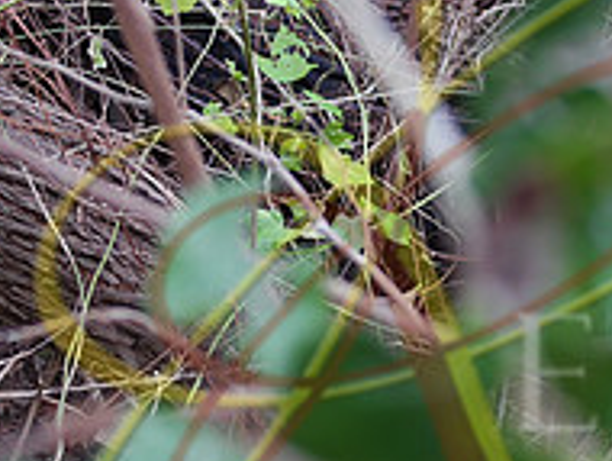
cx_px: 654
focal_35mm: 88
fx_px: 1558
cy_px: 305
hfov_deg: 21.2
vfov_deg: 16.8
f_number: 3.5
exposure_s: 1/80
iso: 100
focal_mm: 20
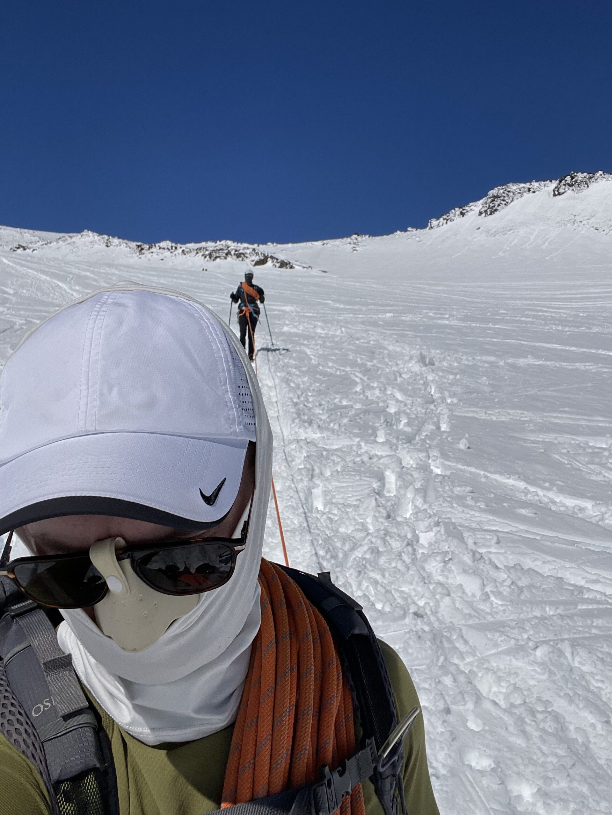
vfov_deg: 60.0
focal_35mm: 30
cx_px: 306
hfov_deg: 46.8
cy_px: 408
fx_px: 707
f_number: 2.2
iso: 25
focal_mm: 2.71
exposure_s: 1/10526
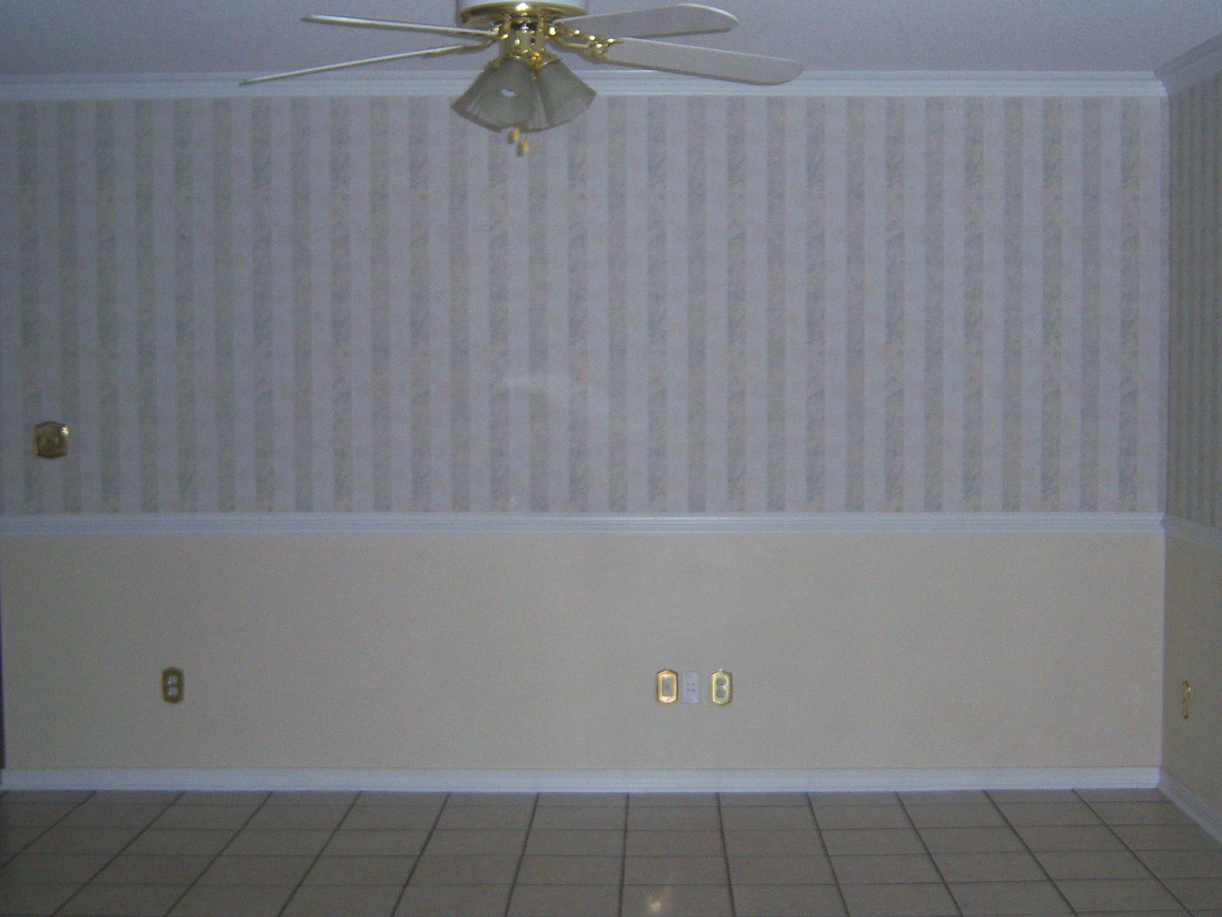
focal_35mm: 51
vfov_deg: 28.6
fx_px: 1800
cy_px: 451
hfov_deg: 37.5
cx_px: 637
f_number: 2.8
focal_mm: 7.5
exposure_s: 1/60
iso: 160
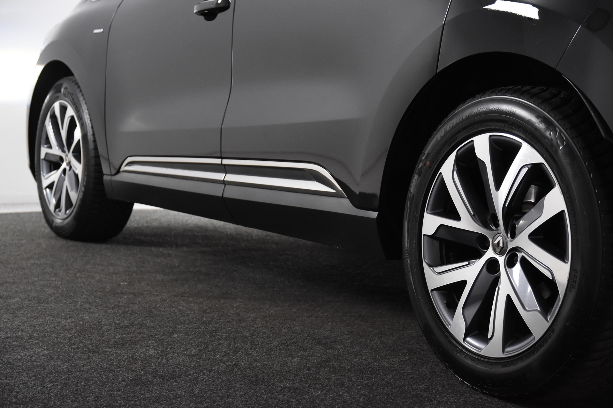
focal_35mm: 68
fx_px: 1149
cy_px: 204
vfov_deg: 20.2
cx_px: 306
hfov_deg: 29.9
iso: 1600
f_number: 4.5
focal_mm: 45
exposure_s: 1/100
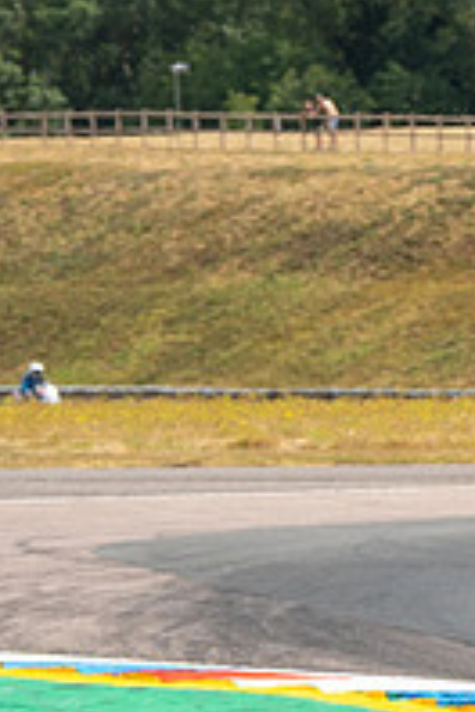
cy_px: 538
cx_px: 1004
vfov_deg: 3.5
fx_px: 11597
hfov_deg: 2.3
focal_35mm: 586
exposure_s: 1/500
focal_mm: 200
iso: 250
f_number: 10
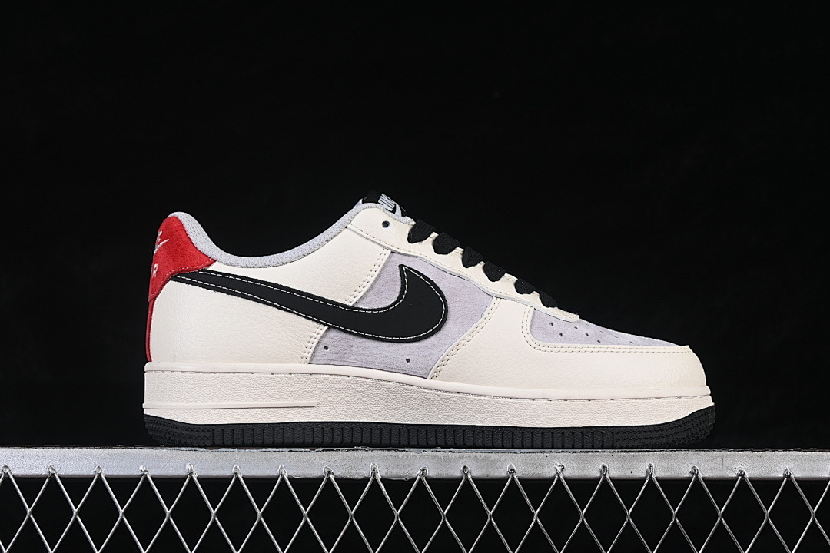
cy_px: 276
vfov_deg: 18.2
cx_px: 415
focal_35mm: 75
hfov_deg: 27.0
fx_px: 1729
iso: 160
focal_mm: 50
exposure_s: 1/80
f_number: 8
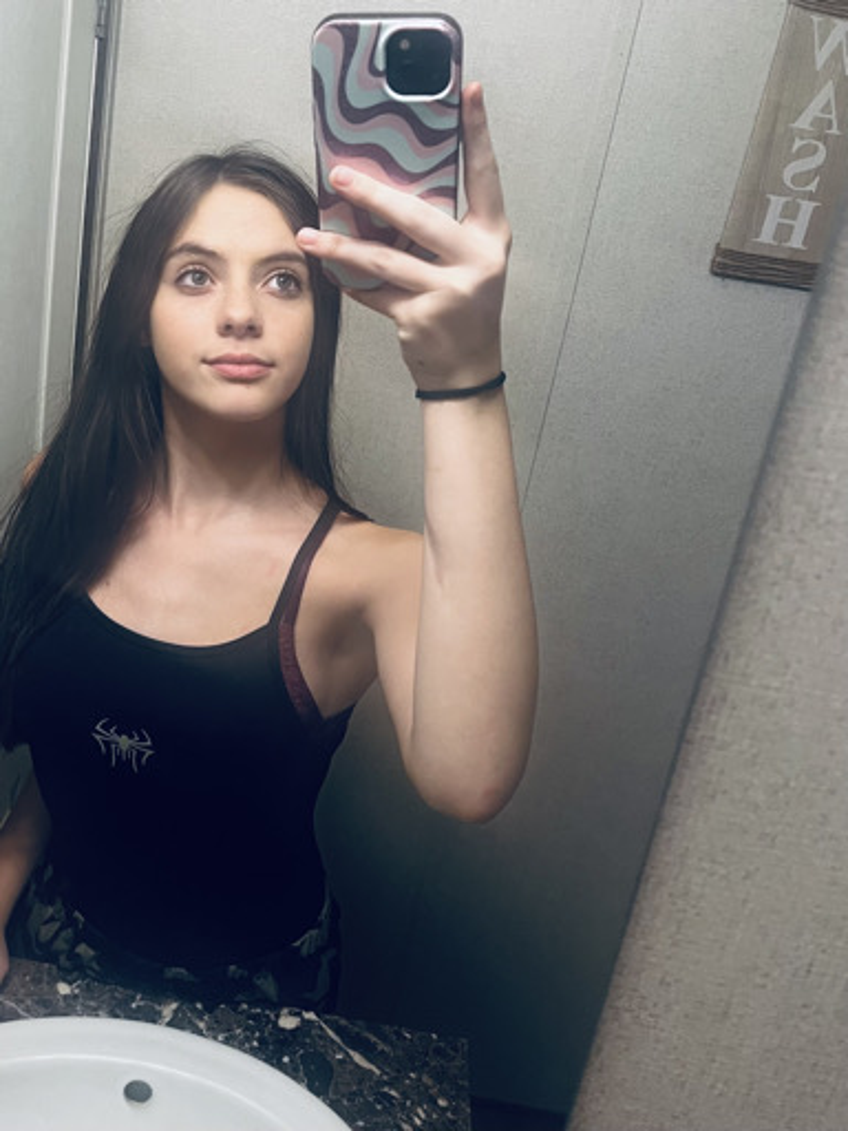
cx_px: 424
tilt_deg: -23.1
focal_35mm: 26
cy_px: 566
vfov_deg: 67.3
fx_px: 849
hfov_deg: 53.1
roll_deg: -6.8
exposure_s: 1/70
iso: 125
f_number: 1.6
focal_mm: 5.1
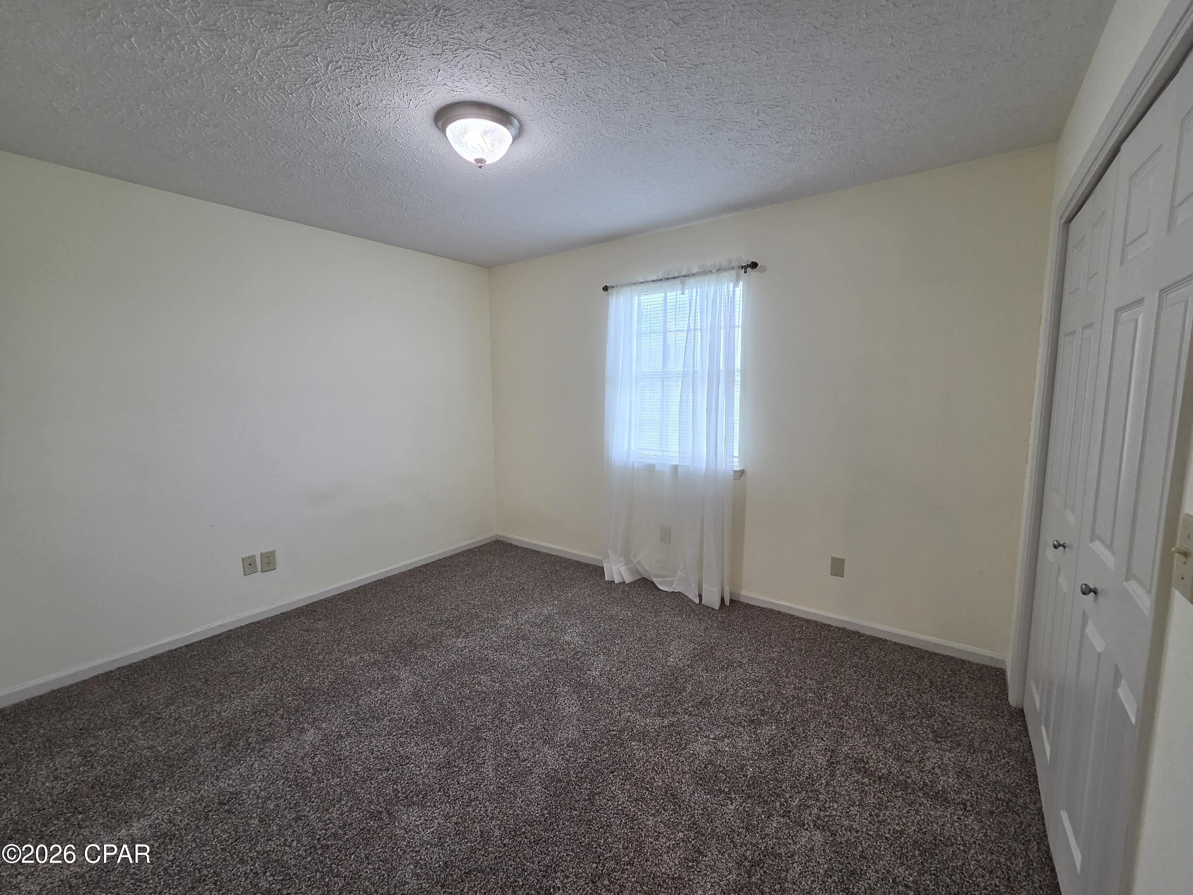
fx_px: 448
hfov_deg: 106.2
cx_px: 596
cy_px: 448
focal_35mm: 13
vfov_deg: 89.9
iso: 200
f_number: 2.2
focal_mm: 2.2
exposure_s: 1/120
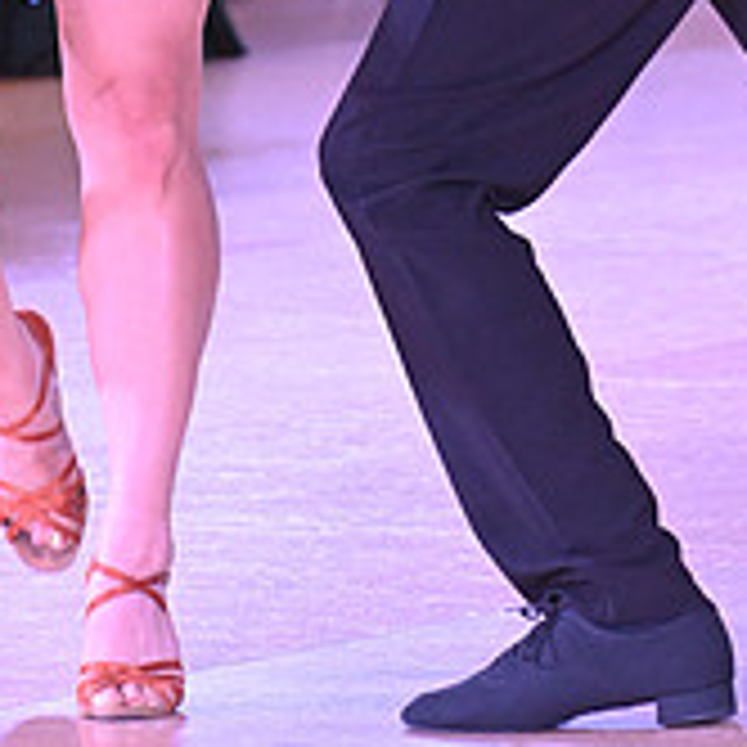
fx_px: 13819
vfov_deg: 3.1
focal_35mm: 566
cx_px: 421
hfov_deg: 3.1
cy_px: -382
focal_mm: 190
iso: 5000
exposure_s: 1/400
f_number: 5.6
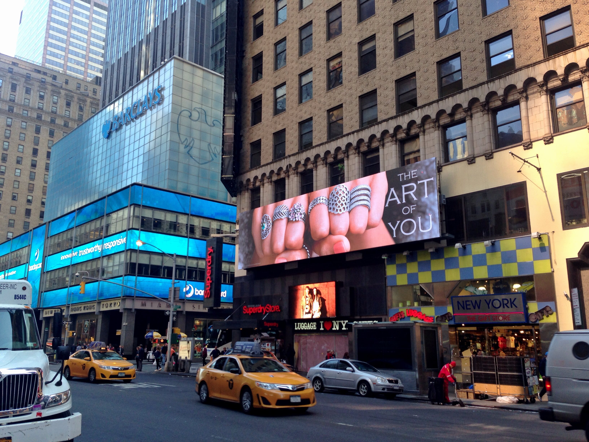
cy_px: 221
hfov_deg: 55.4
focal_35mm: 33
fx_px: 562
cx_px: 294
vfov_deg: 42.9
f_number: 2.4
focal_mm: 4.12
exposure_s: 1/127
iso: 50
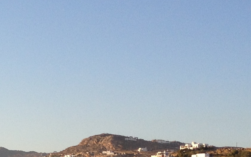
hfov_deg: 14.0
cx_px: -67
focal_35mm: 144
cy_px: 188
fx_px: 985
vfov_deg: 9.0
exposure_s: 1/920
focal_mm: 4.28
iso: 50
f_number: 2.4
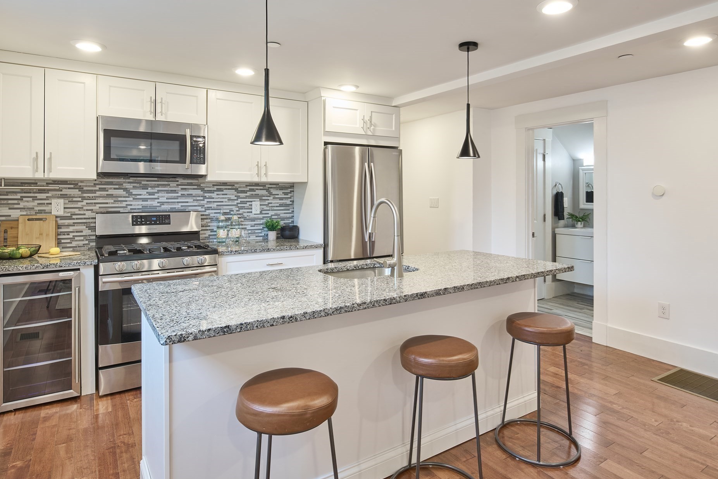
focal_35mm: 21
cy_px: 240
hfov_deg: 81.2
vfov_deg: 59.5
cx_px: 366
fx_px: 419
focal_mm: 19
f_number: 16
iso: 100
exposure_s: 1.6
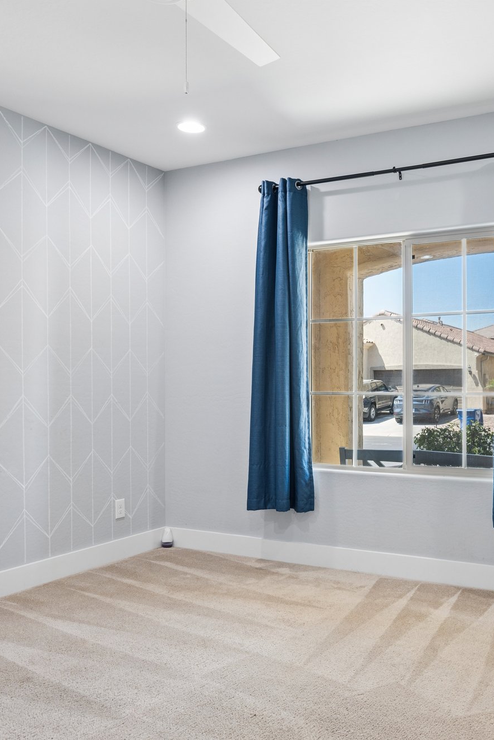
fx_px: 654
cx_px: 348
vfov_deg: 59.0
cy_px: 381
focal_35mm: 32
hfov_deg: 40.6
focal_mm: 20.5
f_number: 8
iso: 320
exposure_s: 1/25
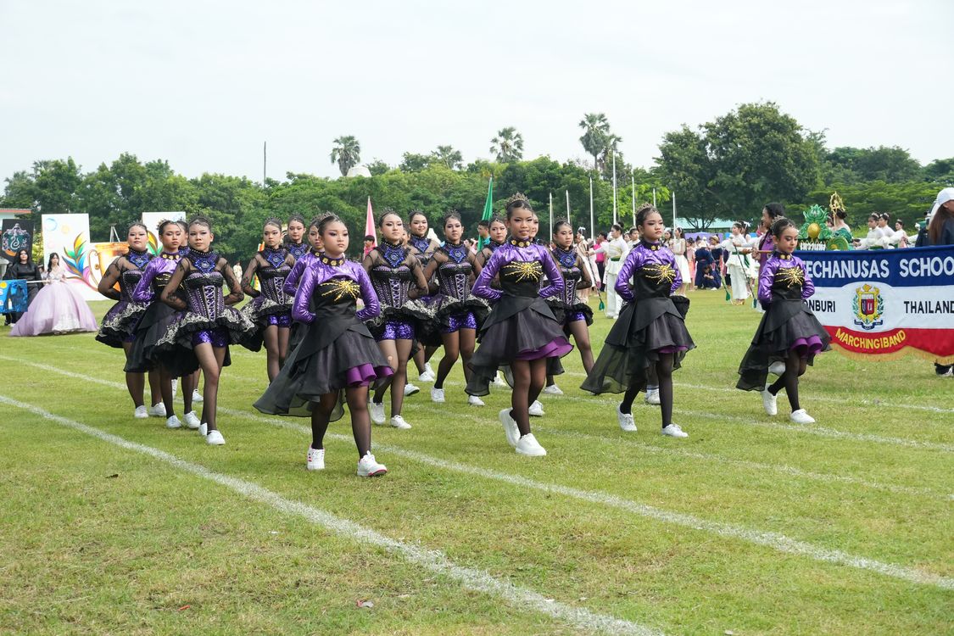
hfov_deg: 37.9
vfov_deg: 25.8
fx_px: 1391
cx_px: 477
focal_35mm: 52
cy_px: 318
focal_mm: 35
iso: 1250
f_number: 5.6
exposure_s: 1/2000
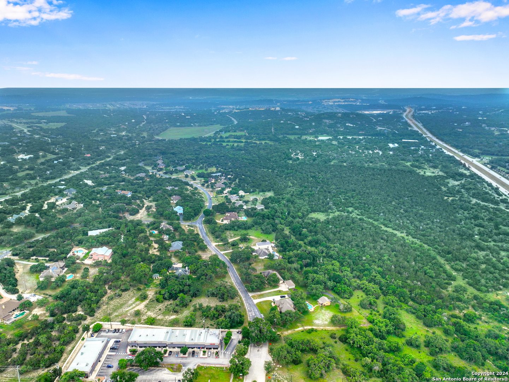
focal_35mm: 24
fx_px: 353
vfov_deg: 56.8
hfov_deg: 71.6
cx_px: 254
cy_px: 191
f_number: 2.8
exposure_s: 1/800
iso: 100
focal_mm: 12.29
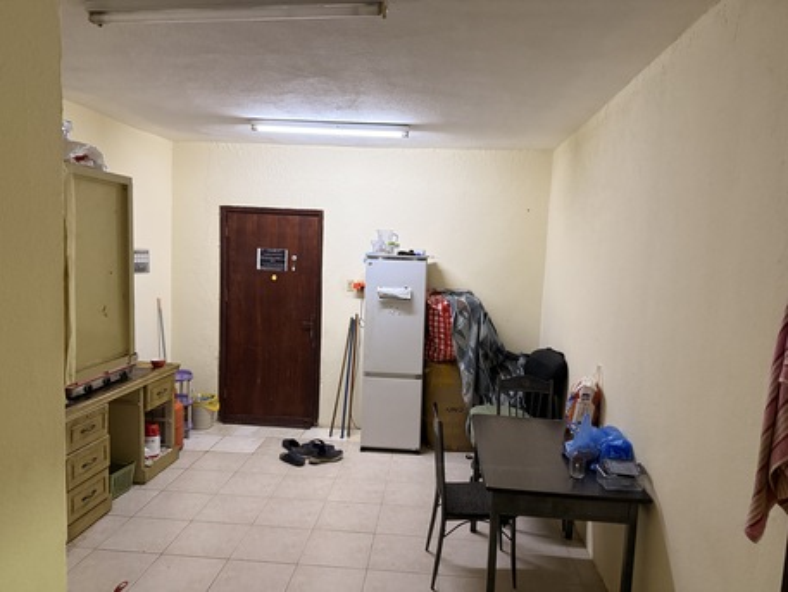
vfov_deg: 56.8
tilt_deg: -6.2
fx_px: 546
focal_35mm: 24
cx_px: 394
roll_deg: -2.6
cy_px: 296
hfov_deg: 71.6
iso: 500
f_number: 1.78
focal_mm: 6.76
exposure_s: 1/60
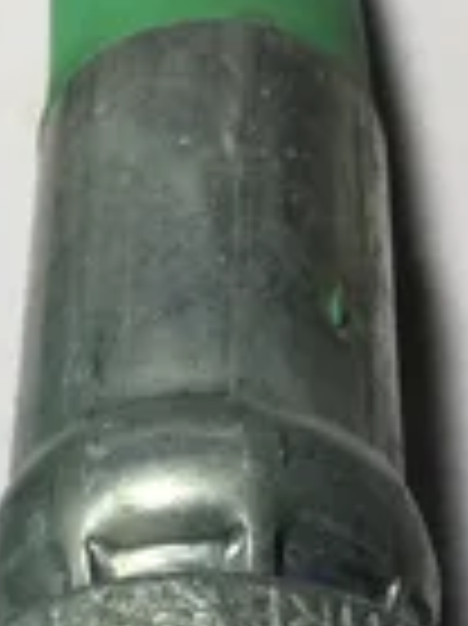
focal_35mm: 89
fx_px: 1607
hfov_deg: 16.6
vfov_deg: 20.4
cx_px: 180
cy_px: 775
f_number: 2.4
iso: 32
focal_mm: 3.3
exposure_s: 1/120
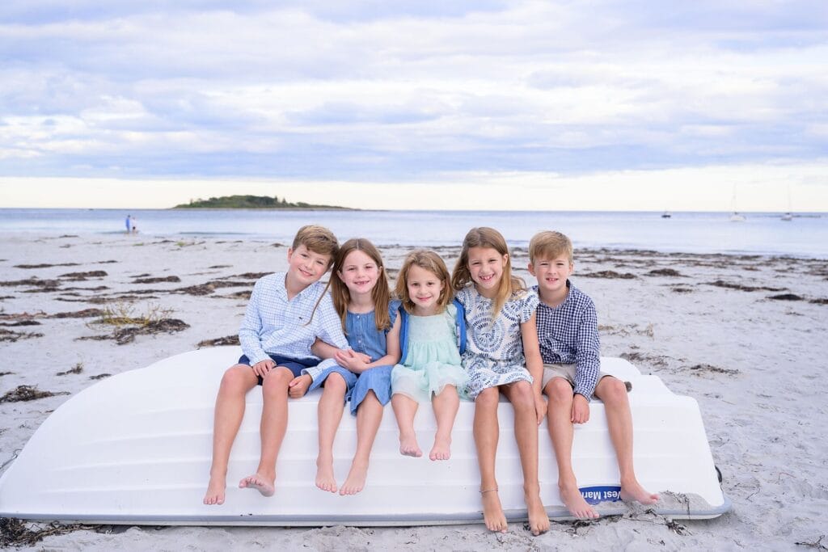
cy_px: 276
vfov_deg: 34.2
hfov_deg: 49.5
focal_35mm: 39
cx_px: 414
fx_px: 897
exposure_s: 1/250
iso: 200
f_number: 4.5
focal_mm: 39
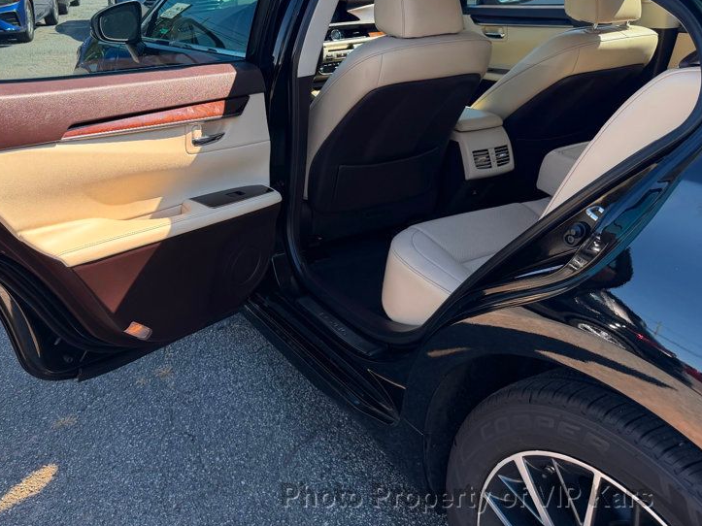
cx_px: 207
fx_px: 689
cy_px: 156
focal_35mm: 34
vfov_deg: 41.0
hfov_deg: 52.4
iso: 100
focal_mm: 6.76
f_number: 1.78
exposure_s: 1/992
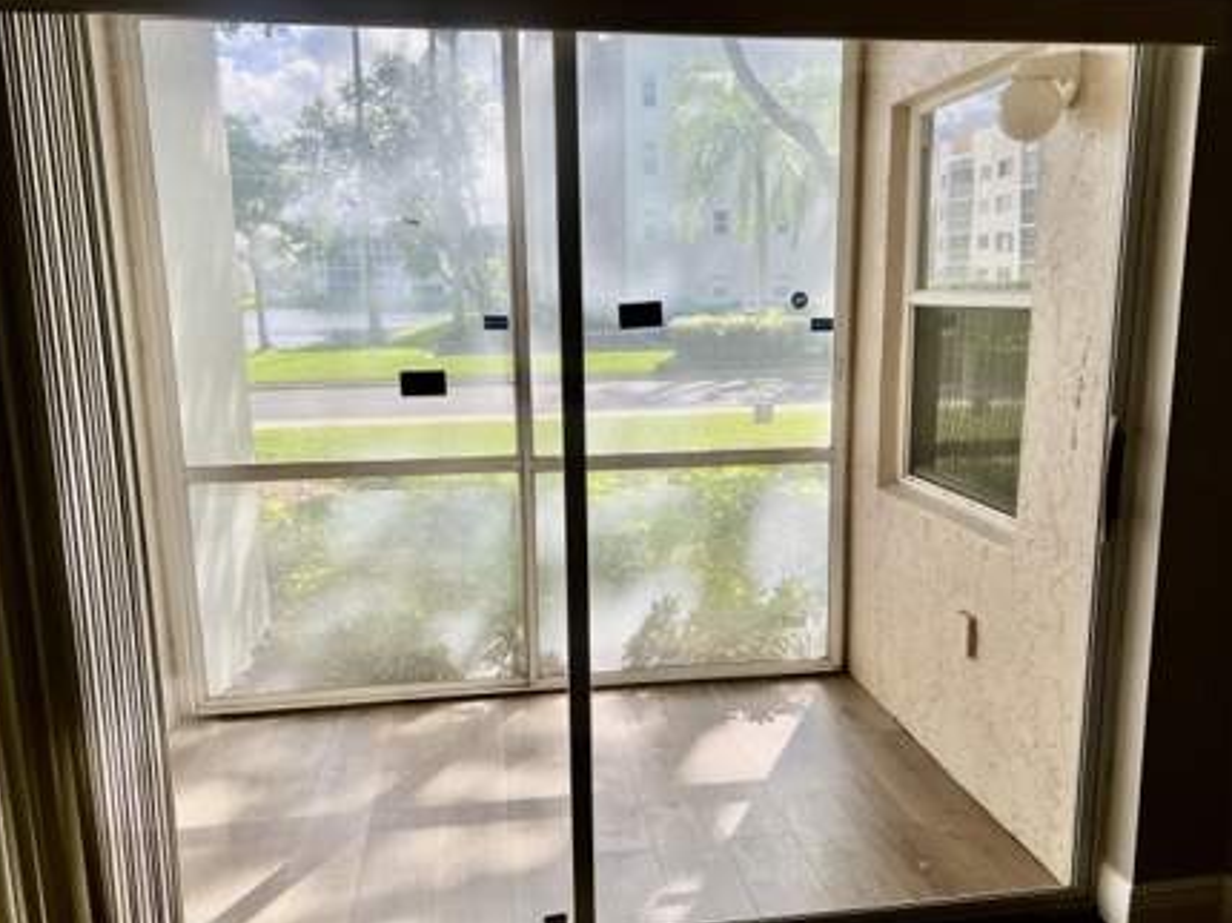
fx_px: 1032
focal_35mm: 29
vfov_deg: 48.2
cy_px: 483
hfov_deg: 61.7
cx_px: 645
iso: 50
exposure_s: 1/658
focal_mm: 5.7
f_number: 1.5
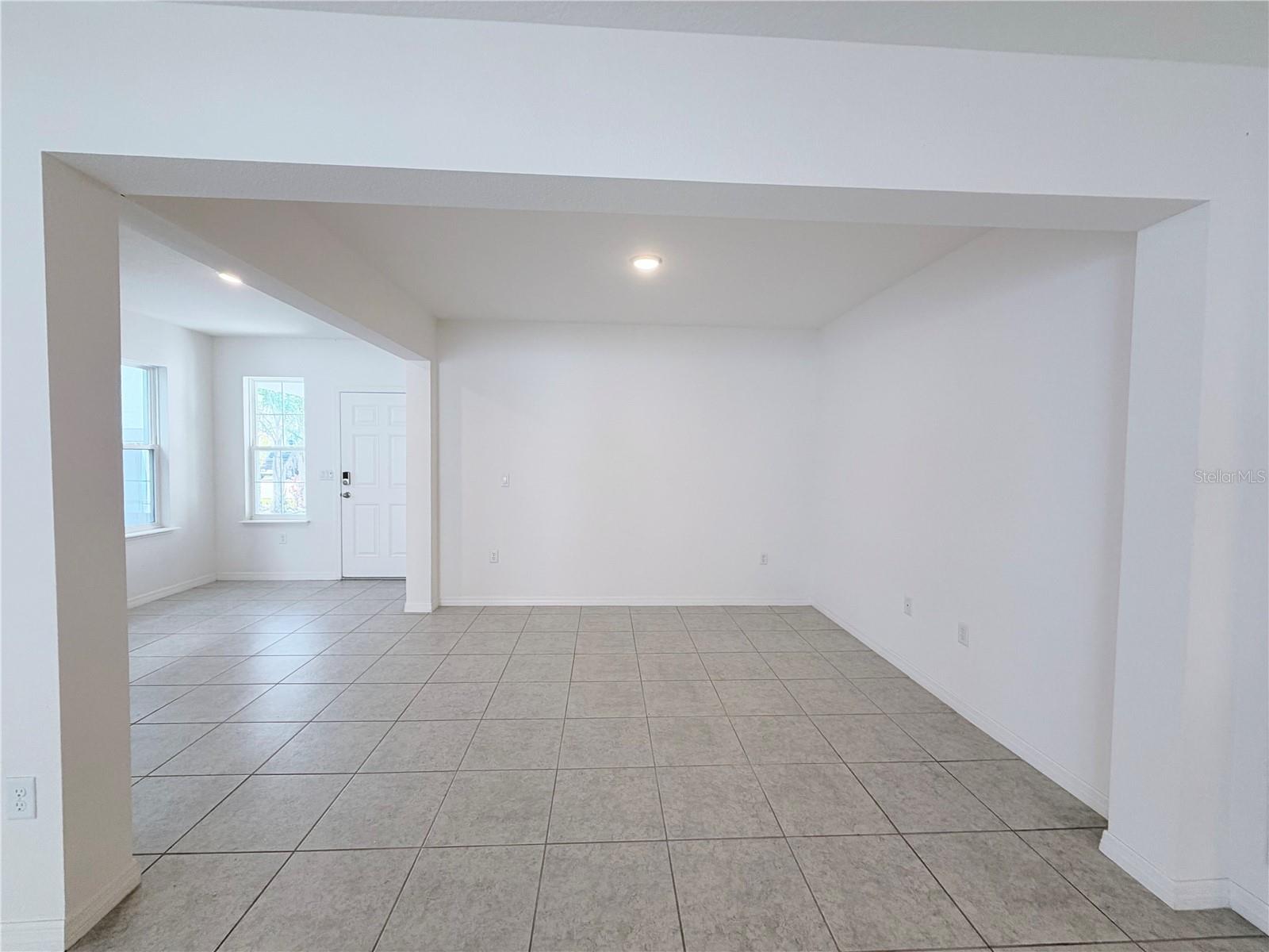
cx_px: 634
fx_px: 513
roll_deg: -0.7
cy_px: 476
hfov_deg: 102.1
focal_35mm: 14
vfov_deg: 85.7
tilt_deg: -1.5
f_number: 2.2
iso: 125
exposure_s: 1/120
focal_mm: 2.22
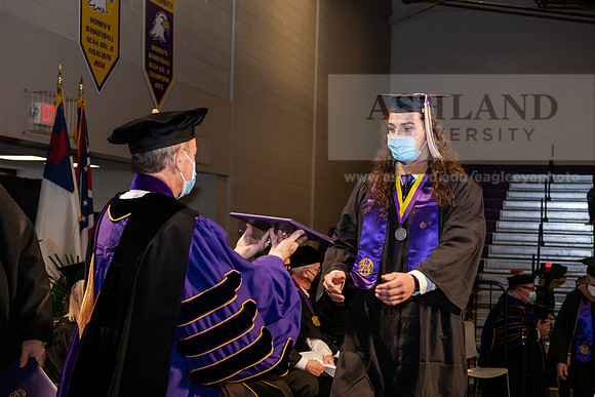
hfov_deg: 32.4
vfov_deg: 21.9
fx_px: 1025
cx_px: 298
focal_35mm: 62
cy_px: 198
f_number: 6.3
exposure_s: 1/200
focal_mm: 62
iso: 1600
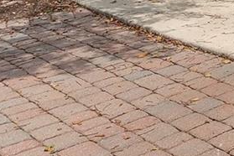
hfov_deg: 19.0
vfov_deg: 13.7
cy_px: -130
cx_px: 385
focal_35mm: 89
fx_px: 578
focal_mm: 15.5
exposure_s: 1/200
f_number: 8
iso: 250
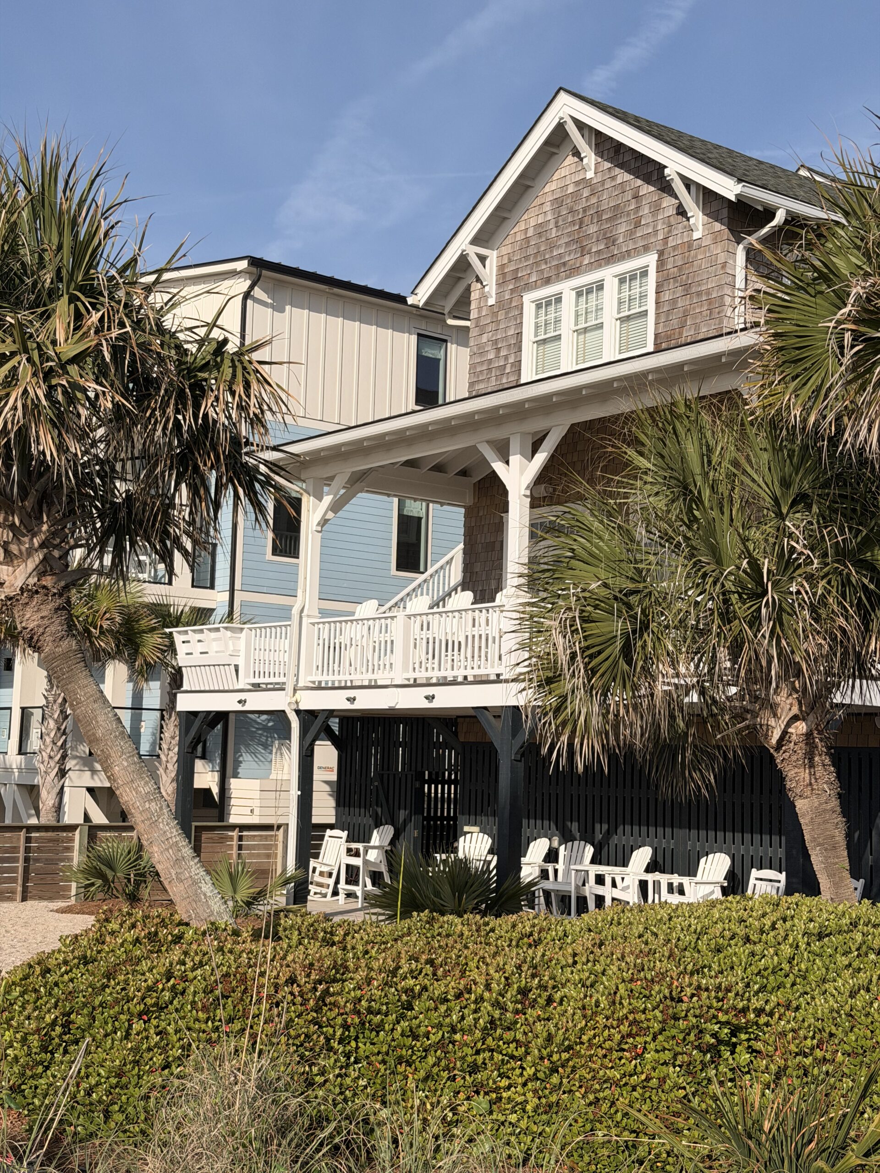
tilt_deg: +5.0
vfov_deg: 39.7
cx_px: 440
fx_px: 1627
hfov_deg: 30.3
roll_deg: -1.6
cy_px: 586
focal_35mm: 48
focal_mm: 6.76
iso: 64
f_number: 1.78
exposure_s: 1/7874
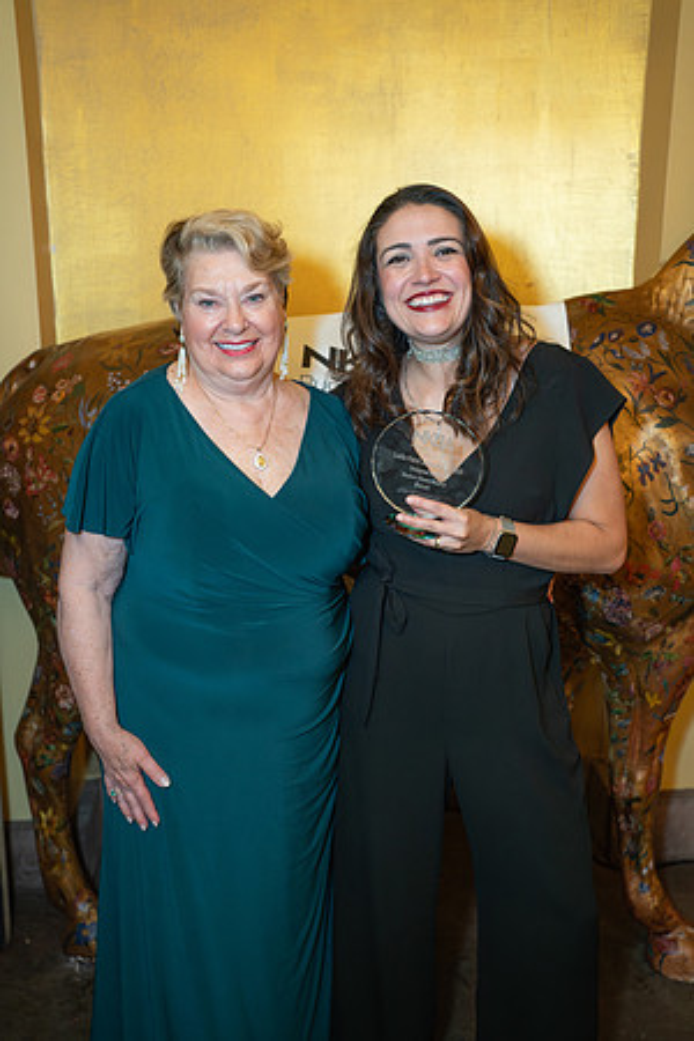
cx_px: 347
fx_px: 1012
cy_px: 520
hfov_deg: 37.9
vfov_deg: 54.4
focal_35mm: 35
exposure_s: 1/100
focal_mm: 35
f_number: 3.2
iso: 800
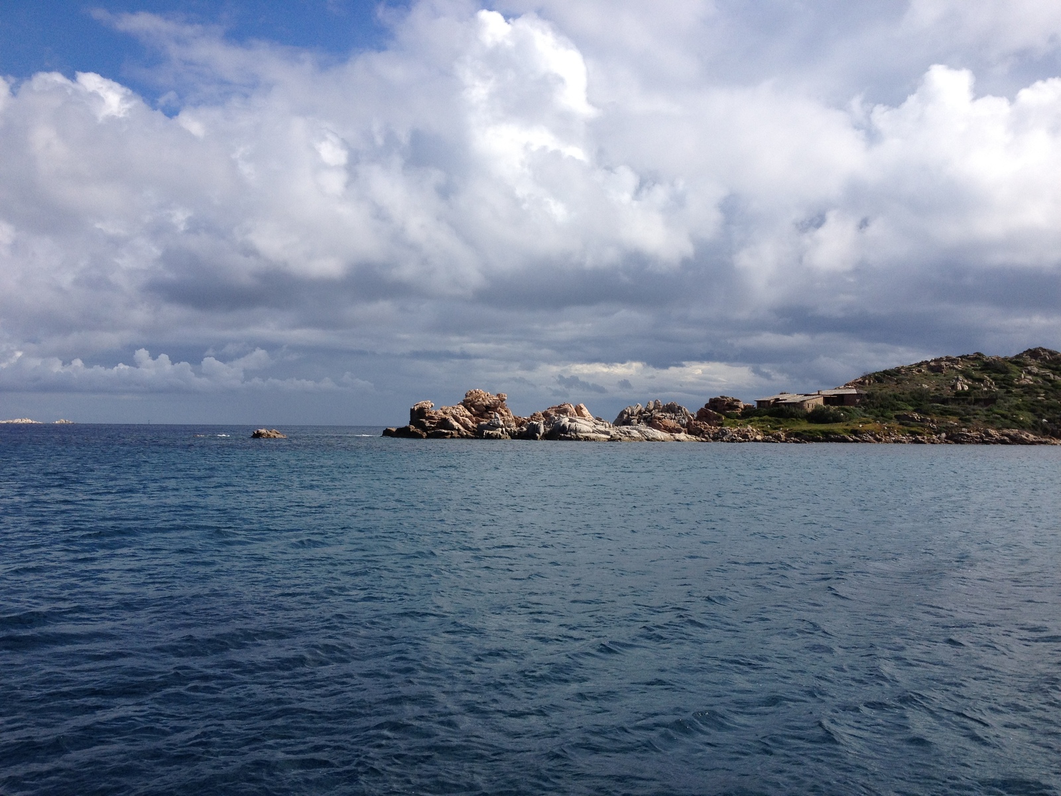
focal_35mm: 35
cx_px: 530
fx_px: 1073
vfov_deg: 40.7
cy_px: 398
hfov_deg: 52.6
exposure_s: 1/2907
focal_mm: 4.28
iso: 64
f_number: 2.4
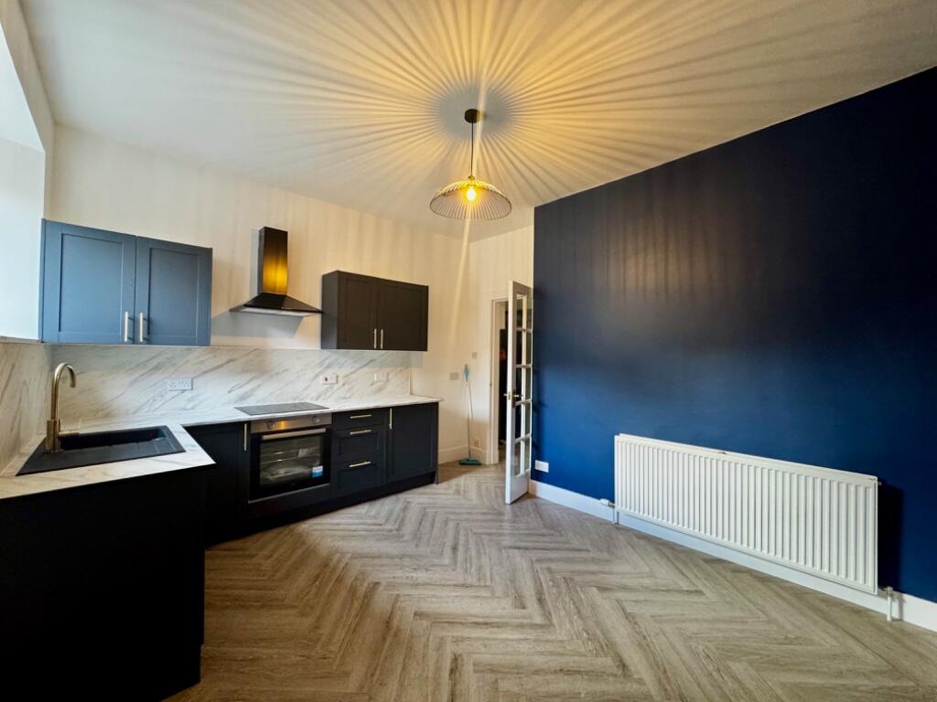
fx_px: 379
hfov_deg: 102.1
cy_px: 351
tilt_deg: +1.0
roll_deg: -0.7
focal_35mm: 14
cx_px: 468
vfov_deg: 85.7
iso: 400
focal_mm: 2.22
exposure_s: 1/60
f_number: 2.2
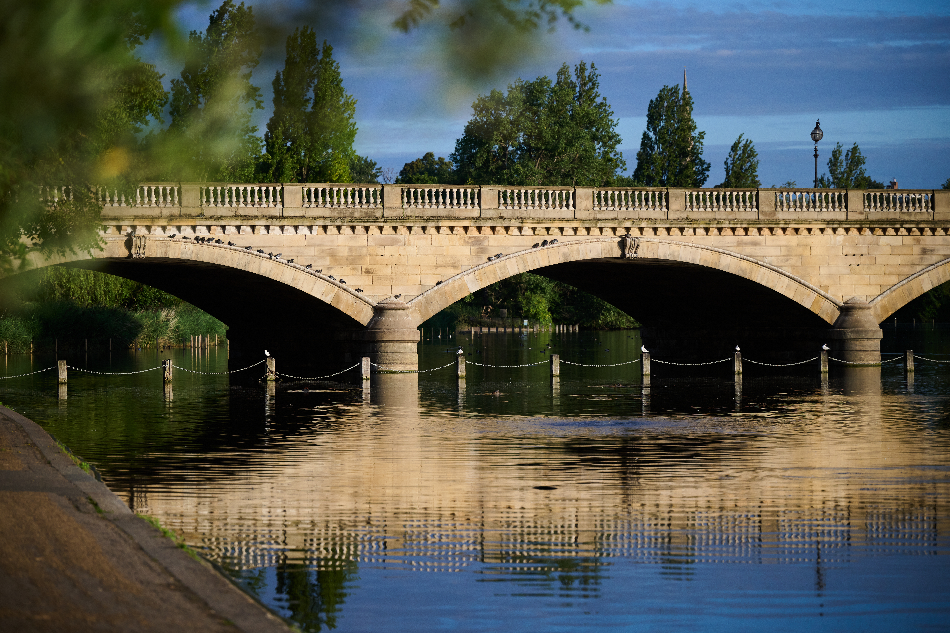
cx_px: 475
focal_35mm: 115
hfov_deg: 17.8
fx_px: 3035
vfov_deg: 11.9
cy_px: 316
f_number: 2.8
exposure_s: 1/13000
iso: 640
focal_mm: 115
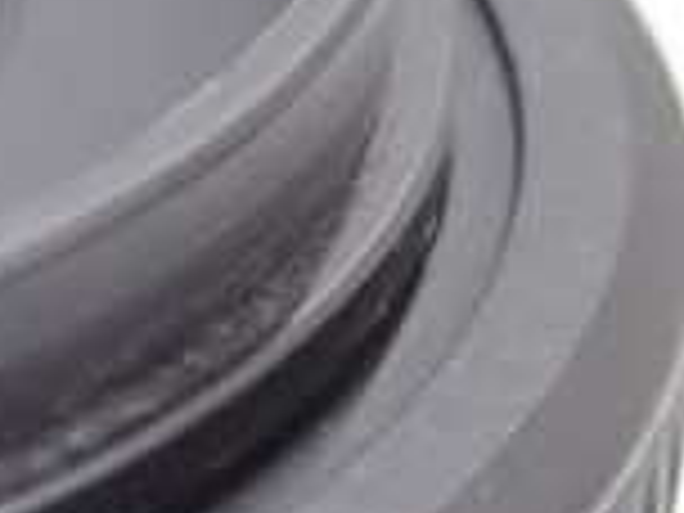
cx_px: -644
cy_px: 1017
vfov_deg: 7.3
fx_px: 3893
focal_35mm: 197
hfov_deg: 9.4
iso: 125
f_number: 2
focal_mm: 4.5
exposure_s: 1/60
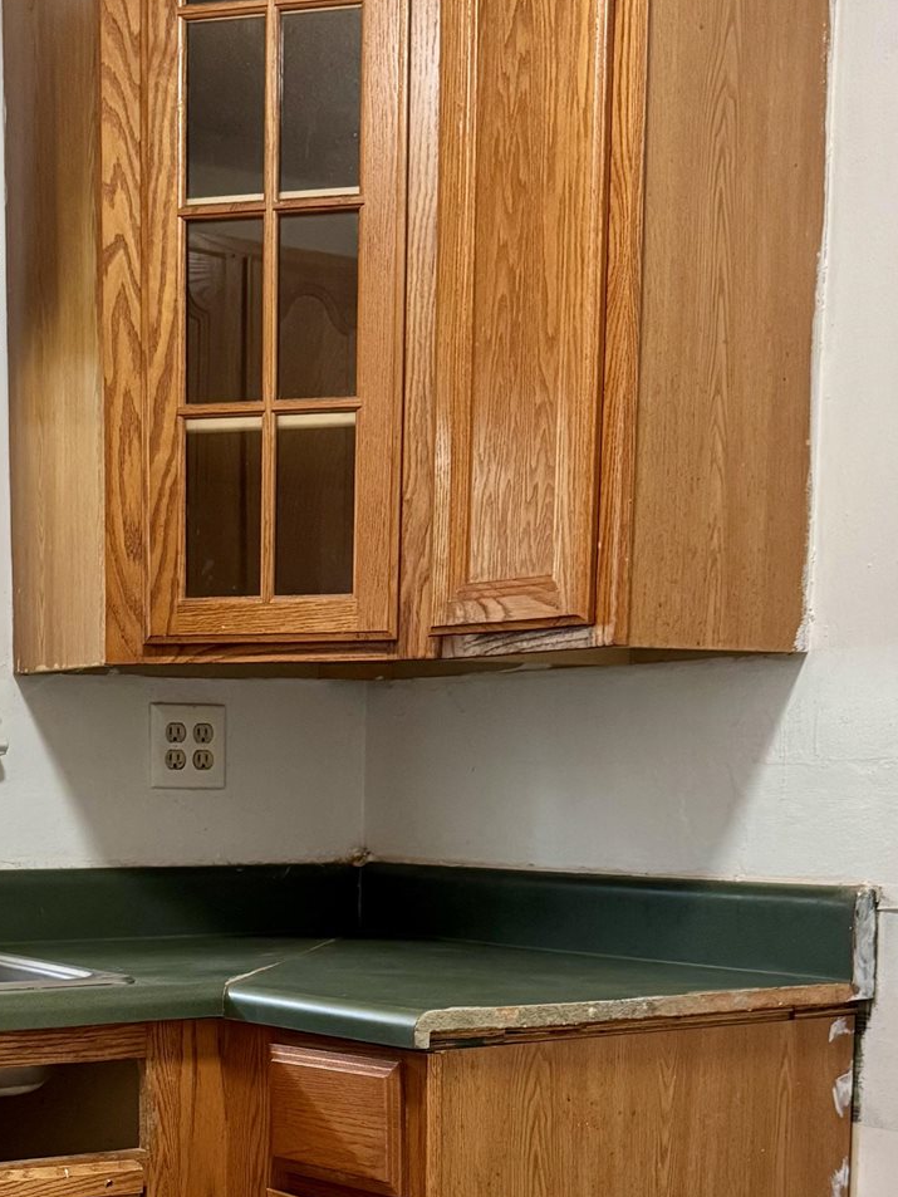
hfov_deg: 24.9
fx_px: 2006
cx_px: 225
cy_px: 1027
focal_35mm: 58
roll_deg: +0.9
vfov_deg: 32.0
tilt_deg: -8.2
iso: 500
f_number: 1.78
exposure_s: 1/60
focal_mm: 6.76
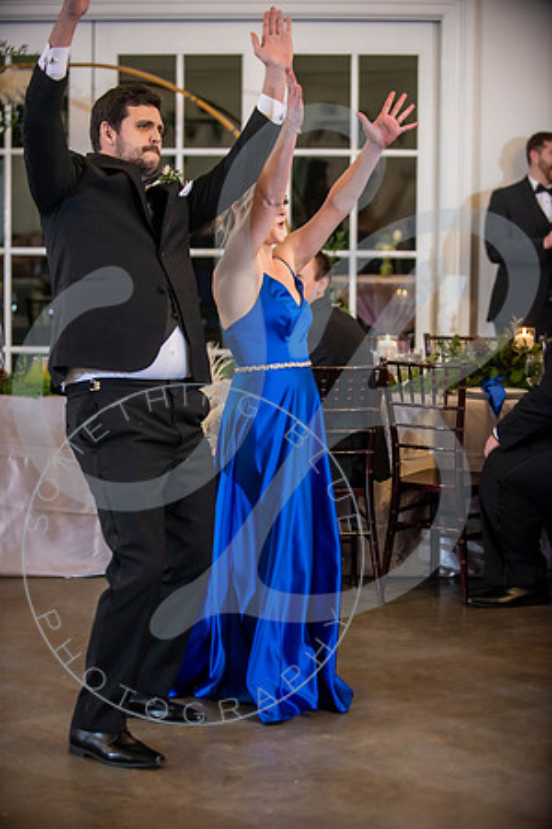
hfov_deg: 15.9
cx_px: 276
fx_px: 1978
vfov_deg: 23.6
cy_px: 414
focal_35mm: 86
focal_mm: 86
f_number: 2.8
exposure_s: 1/200
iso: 2000
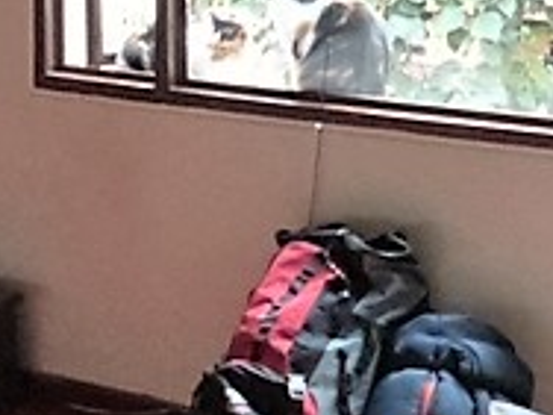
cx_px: 47
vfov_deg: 10.9
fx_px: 2173
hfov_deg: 14.3
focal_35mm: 136
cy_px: 174
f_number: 2.8
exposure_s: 1/50
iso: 800
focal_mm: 4.5
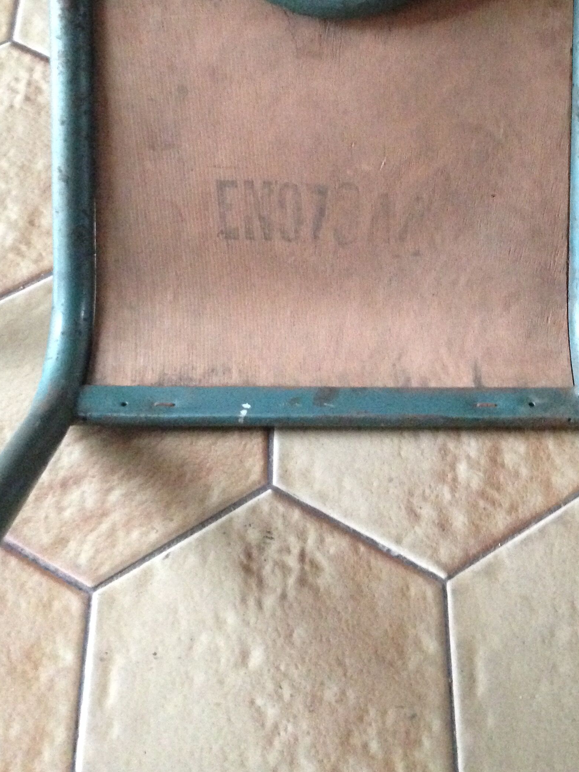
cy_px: 209
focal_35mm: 52
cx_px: 360
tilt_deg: -55.5
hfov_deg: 27.9
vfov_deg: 36.1
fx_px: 1159
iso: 640
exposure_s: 1/15
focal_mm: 4.12
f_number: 2.4
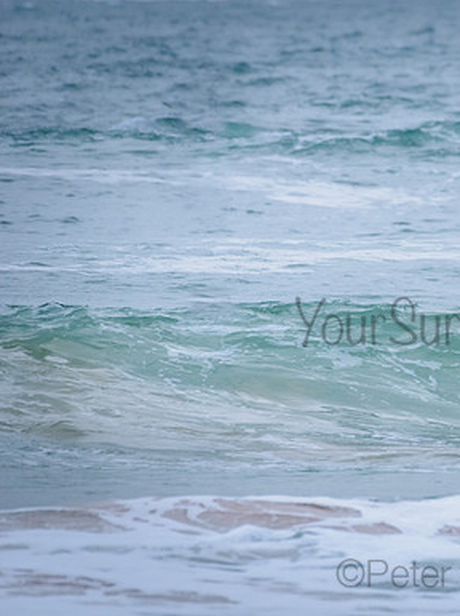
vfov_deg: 2.2
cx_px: 565
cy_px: 304
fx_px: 15778
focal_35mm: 889
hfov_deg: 1.7
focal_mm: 500
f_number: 6.3
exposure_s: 1/2000
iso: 800
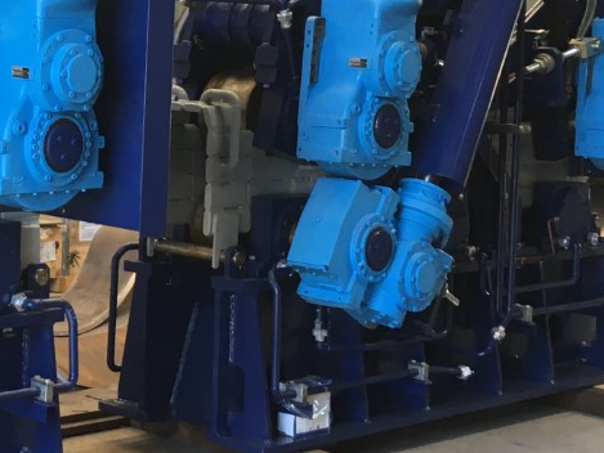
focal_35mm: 89
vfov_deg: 16.5
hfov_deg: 21.0
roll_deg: -2.4
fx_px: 1553
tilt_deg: +0.0
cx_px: -54
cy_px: 81
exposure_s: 1/33
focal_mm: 4.15
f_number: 2.2
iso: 25
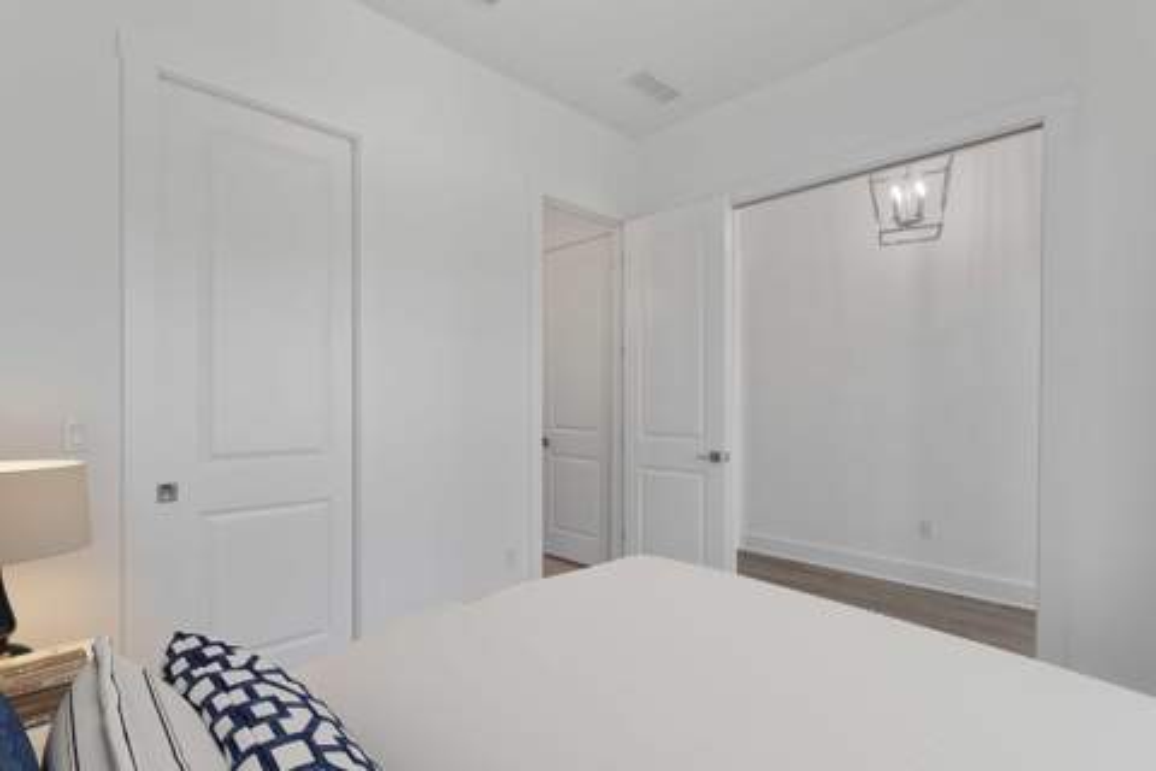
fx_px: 546
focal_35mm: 17
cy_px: 386
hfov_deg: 93.3
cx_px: 578
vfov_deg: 70.4
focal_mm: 17
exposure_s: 1/6
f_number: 7.1
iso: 100
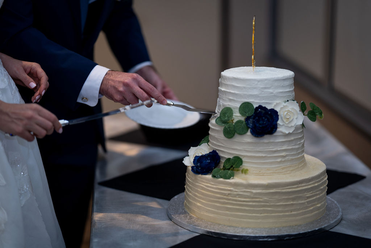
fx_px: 876
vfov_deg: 16.1
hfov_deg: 23.9
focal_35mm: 85
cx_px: 186
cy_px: 124
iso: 400
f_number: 1.4
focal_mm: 85
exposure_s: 1/50
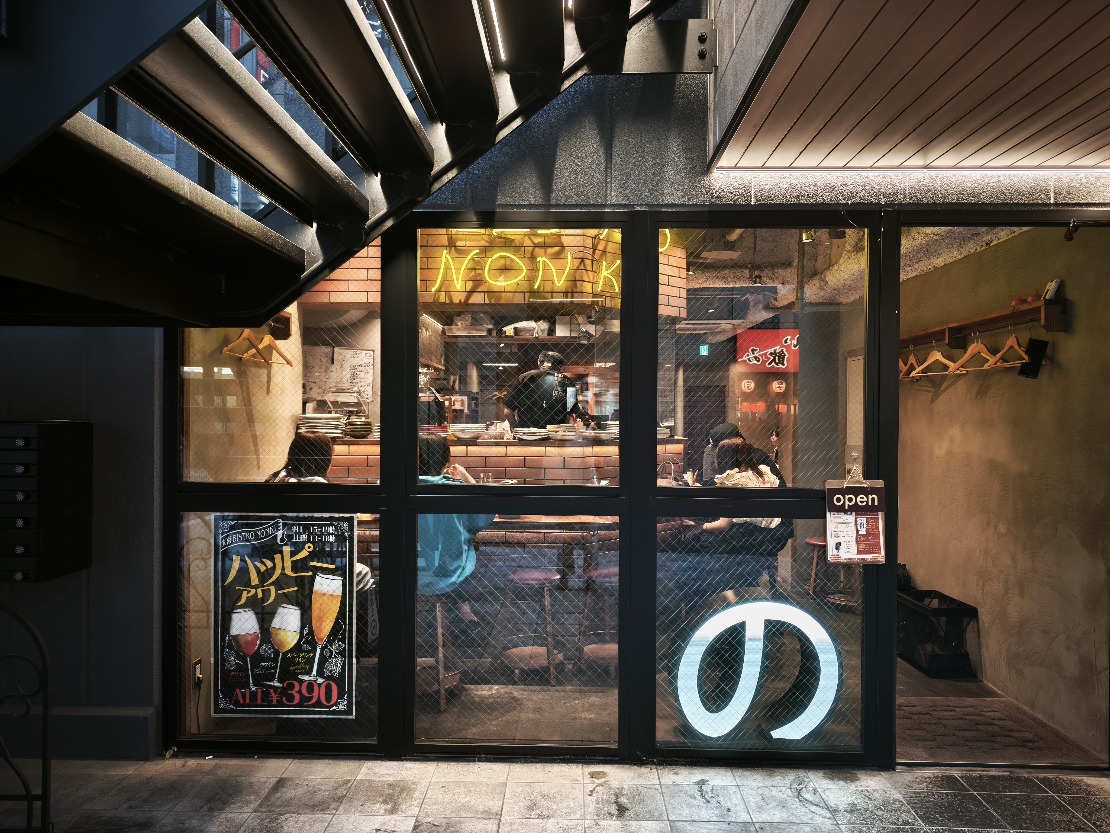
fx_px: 738
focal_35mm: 23
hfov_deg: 73.9
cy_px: 416
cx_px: 555
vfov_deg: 58.9
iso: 640
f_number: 1.62
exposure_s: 1/33.3
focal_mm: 6.45
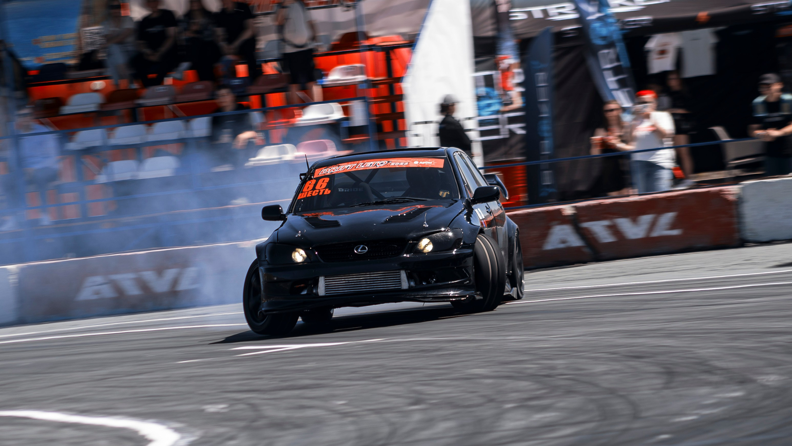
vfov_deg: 3.0
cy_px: 226
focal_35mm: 406
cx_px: 389
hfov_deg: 5.3
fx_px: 8531
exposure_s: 1/125
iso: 100
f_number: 8
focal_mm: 200
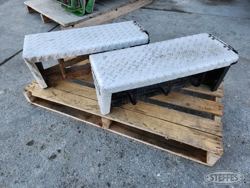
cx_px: 125
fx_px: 166
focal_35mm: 23
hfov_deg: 73.9
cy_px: 94
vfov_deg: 58.9
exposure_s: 1/180
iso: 25
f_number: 1.8
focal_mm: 5.4
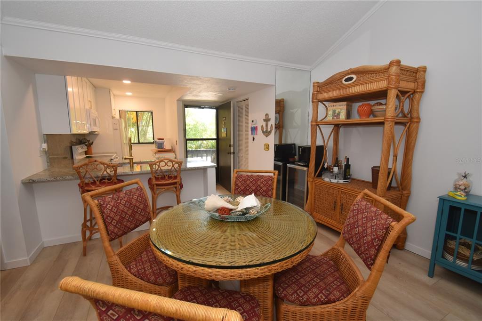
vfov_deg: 77.3
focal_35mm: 15
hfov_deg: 100.4
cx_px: 241
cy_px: 160
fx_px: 201
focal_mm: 10
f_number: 5
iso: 800
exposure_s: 1/100
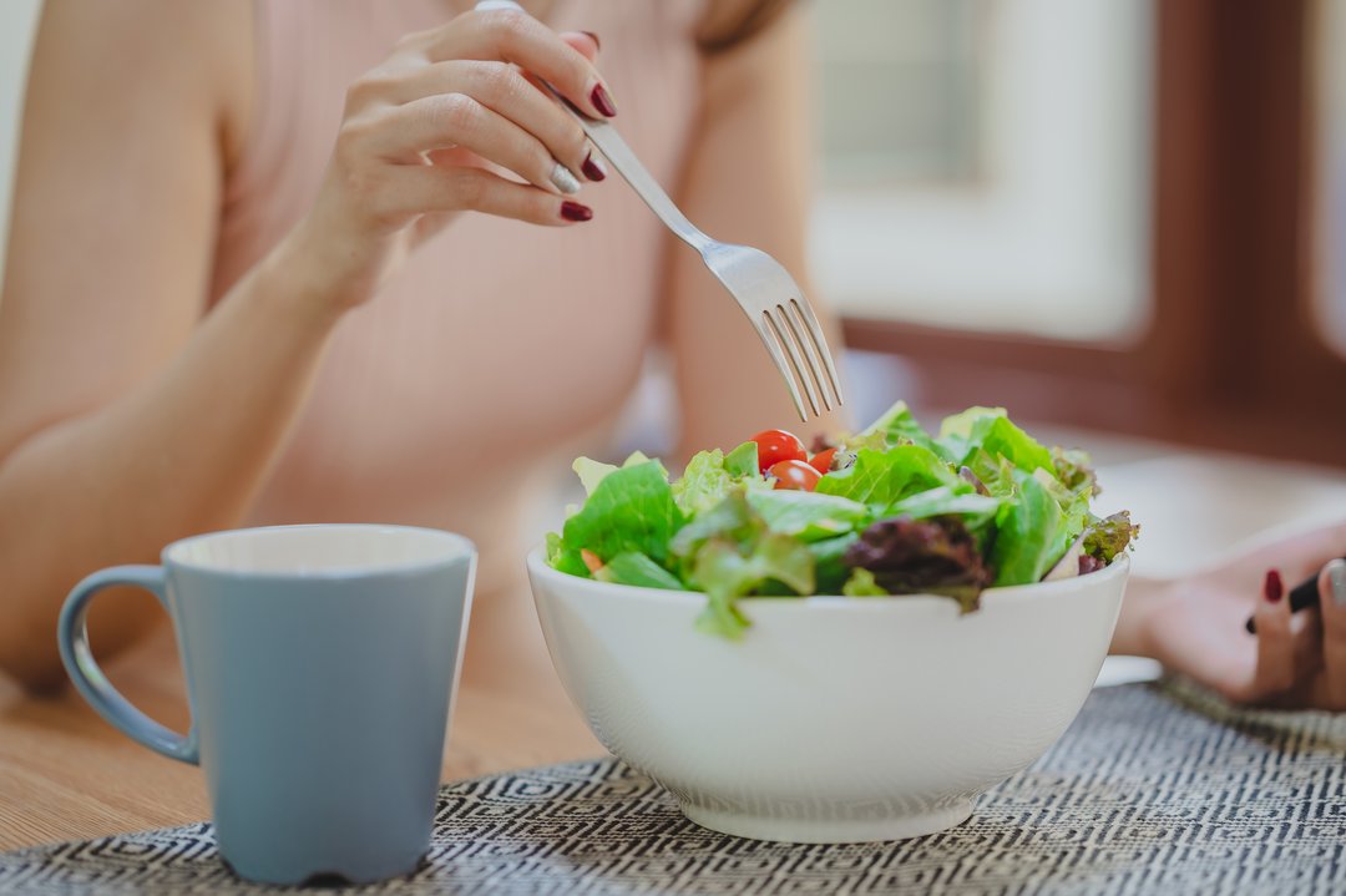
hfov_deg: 23.9
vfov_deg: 16.1
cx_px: 673
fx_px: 3176
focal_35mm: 85
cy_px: 448
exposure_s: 1/80
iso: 200
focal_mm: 85
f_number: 2
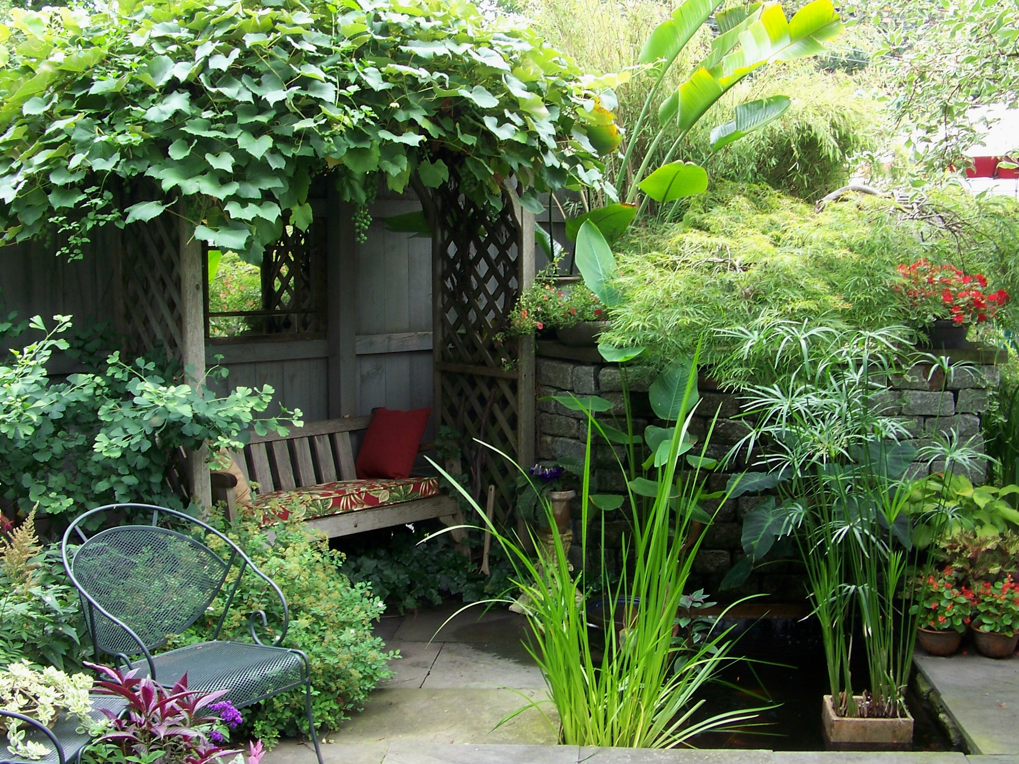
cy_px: 364
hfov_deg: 41.2
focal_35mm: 46
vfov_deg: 31.5
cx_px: 471
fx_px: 1354
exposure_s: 1/20
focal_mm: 5.85
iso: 64
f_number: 5
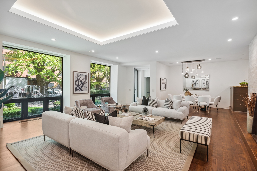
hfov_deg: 93.3
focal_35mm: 17
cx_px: 128
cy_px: 86
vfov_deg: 70.5
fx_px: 121
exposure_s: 1/25
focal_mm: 17
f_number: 8
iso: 500
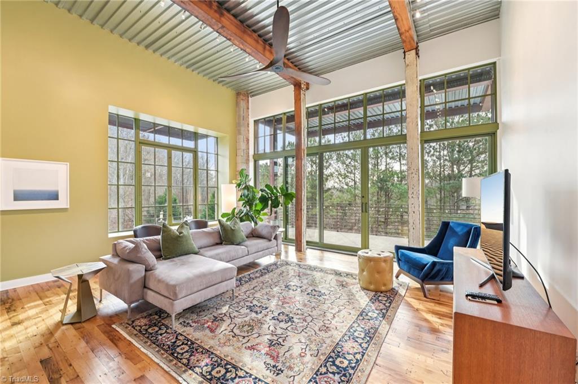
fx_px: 224
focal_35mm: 14
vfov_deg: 81.1
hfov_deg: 104.3
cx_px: 289
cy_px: 192
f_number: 9
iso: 200
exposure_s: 1/15
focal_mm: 14
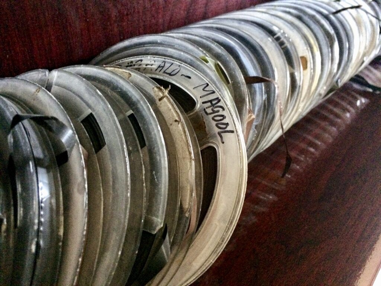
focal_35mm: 29
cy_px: 143
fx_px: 319
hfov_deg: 61.7
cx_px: 190
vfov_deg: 48.2
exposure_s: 1/17
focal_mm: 4.15
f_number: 2.2
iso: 800
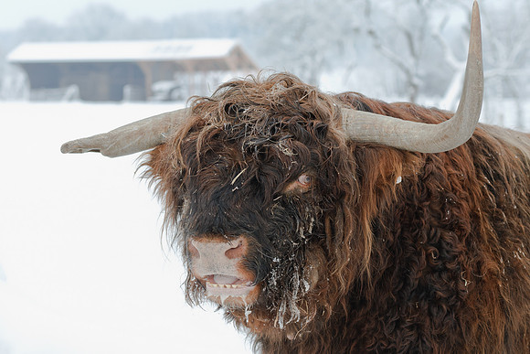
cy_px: 177
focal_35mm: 105
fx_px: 1546
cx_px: 265
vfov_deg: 13.0
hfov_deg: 19.5
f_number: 4
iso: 200
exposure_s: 1/100
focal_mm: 70
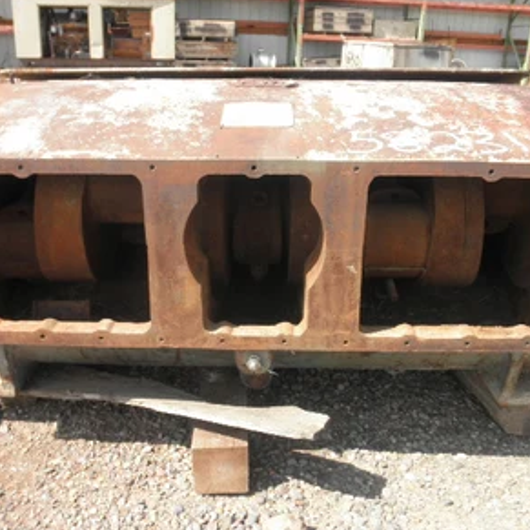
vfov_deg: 48.4
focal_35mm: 34
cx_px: 260
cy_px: 268
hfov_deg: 48.4
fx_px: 589
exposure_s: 1/50
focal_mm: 5
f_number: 8.5
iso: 64
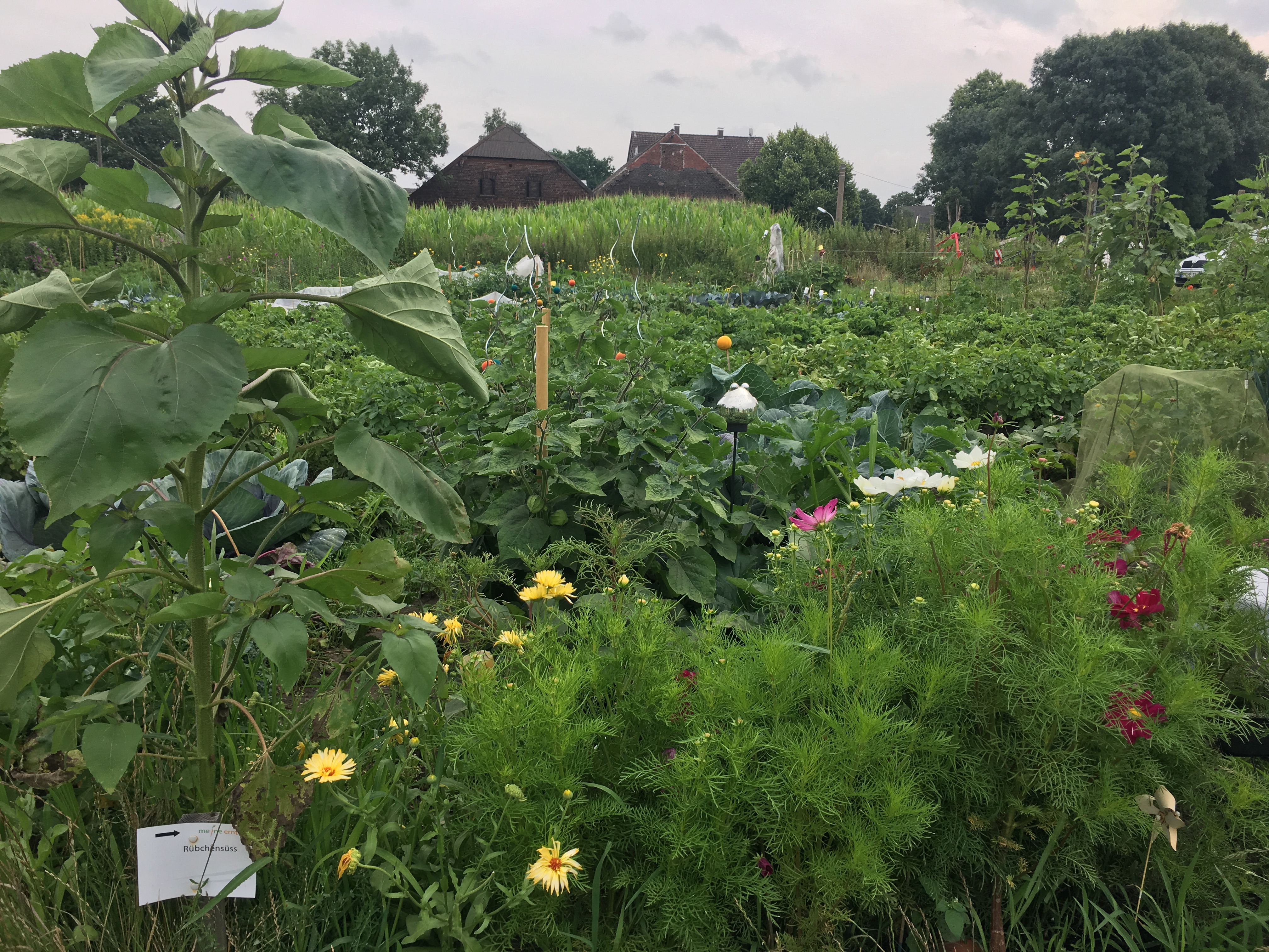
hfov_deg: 61.7
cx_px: 634
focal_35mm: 29
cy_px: 476
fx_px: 1063
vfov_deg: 48.2
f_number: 2.2
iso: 25
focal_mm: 4.15
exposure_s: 1/818
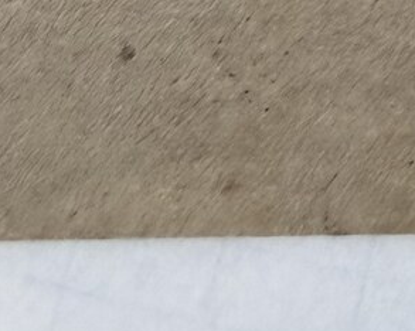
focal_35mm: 164
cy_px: -894
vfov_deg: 7.4
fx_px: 2013
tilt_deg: -74.2
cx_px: 721
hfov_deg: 11.1
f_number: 2.2
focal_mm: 2.22
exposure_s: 1/120
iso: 100
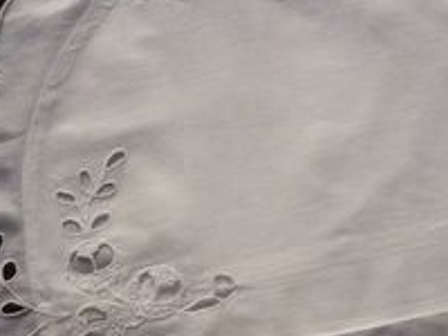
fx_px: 997
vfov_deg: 19.1
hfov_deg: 25.0
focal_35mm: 77
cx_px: 336
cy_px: 186
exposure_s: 1/500
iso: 400
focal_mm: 5.8
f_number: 2.8
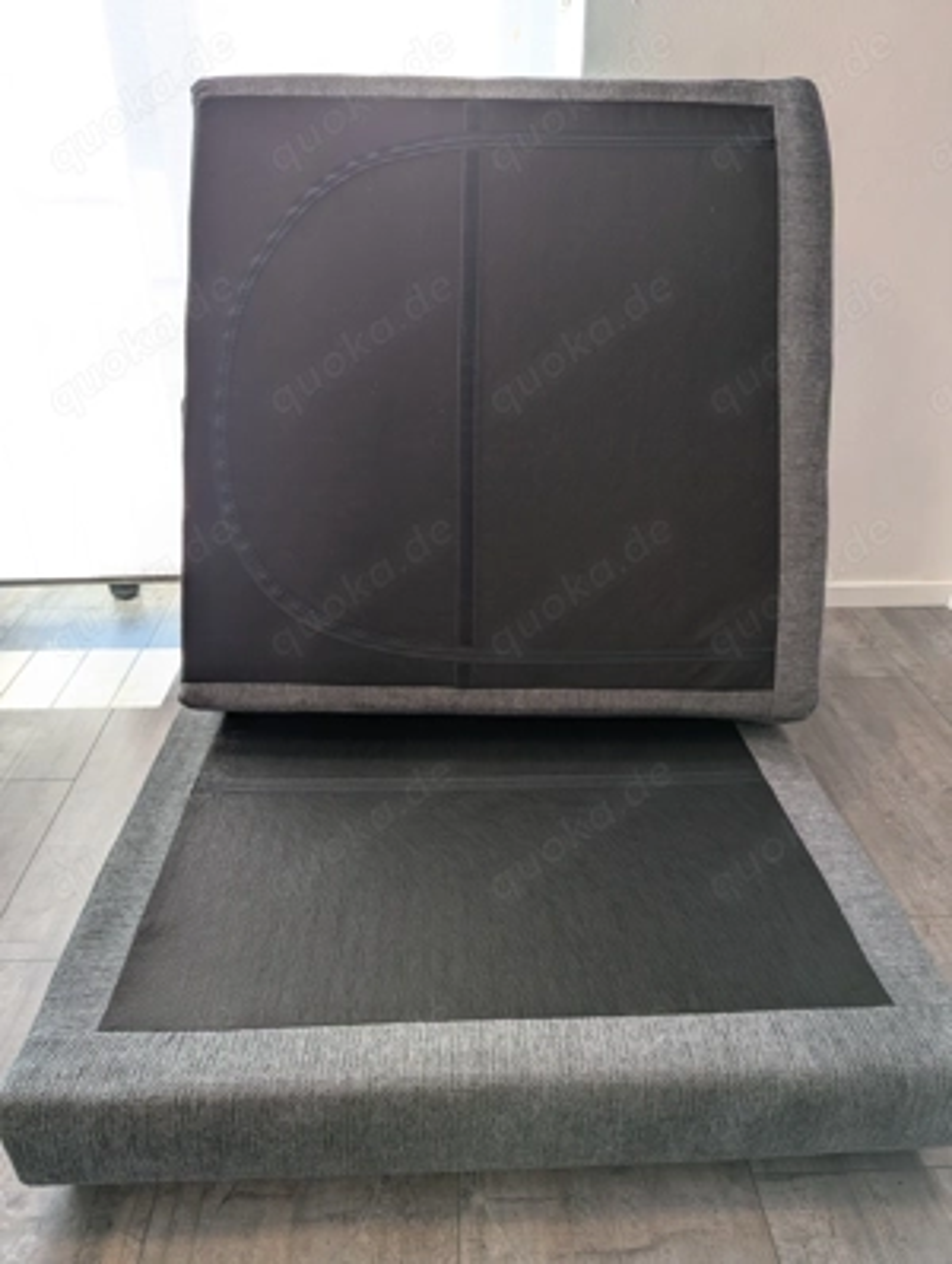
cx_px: 476
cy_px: 632
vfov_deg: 71.5
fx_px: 877
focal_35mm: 24
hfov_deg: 57.0
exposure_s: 1/100
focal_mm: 6.81
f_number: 1.85
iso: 44
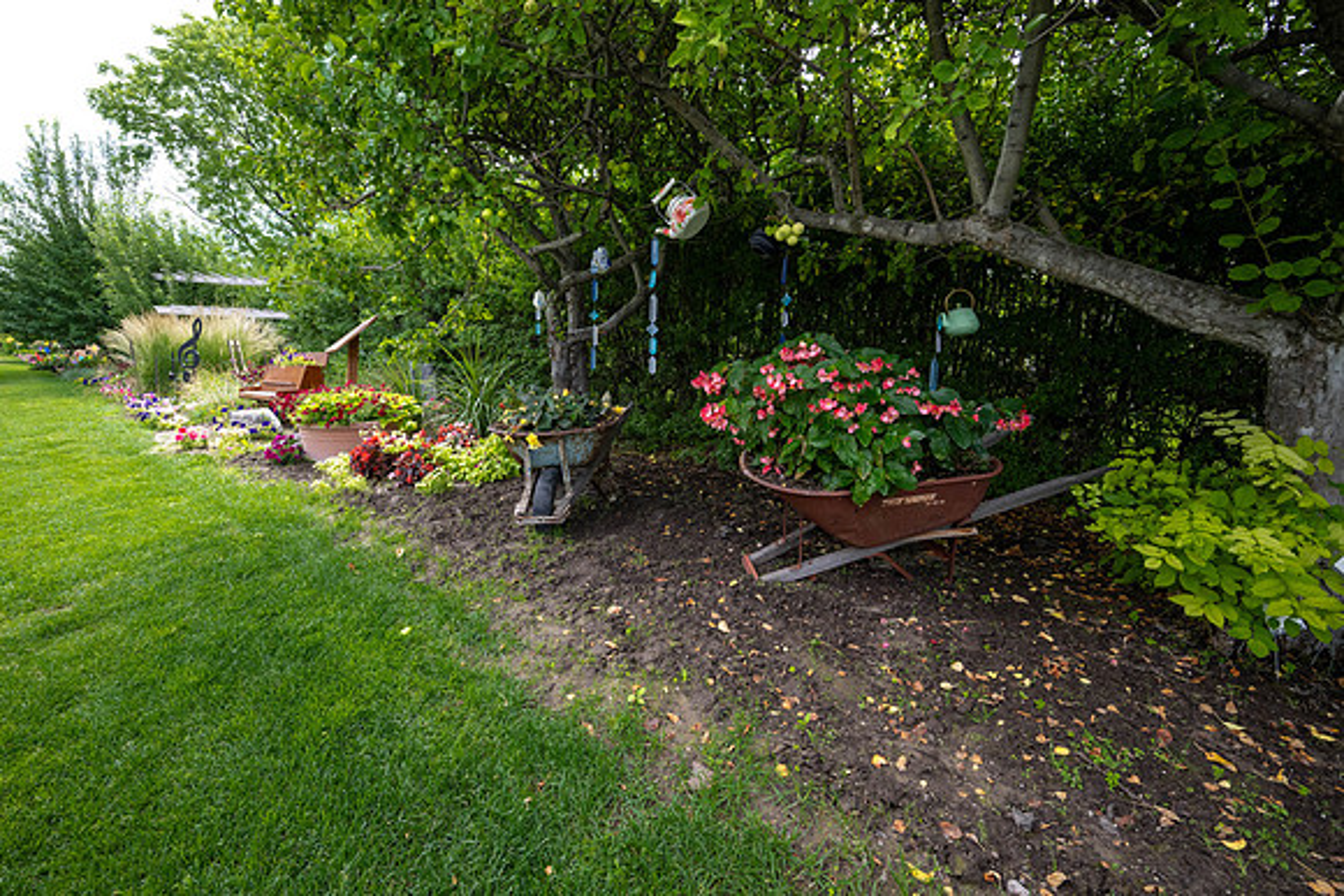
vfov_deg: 75.5
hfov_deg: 98.5
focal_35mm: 16
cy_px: 448
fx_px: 579
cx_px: 672
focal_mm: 15.5
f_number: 6.3
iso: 800
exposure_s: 1/640
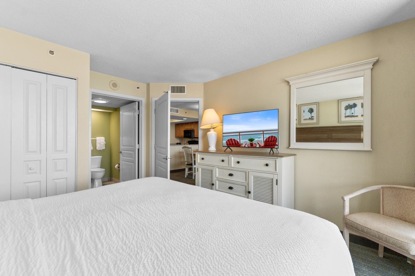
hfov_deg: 100.4
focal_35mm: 15
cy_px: 138
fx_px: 173
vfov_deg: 77.3
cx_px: 208
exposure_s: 1/4
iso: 100
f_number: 4.5
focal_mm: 10
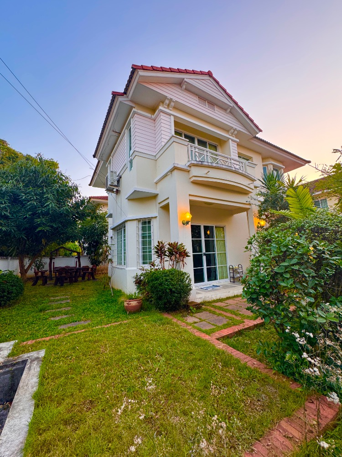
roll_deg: +2.5
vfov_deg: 102.1
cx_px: 171
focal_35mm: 14
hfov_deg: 85.7
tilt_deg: +9.3
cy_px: 228
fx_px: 184
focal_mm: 2.22
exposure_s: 1/99
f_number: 2.2
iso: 80
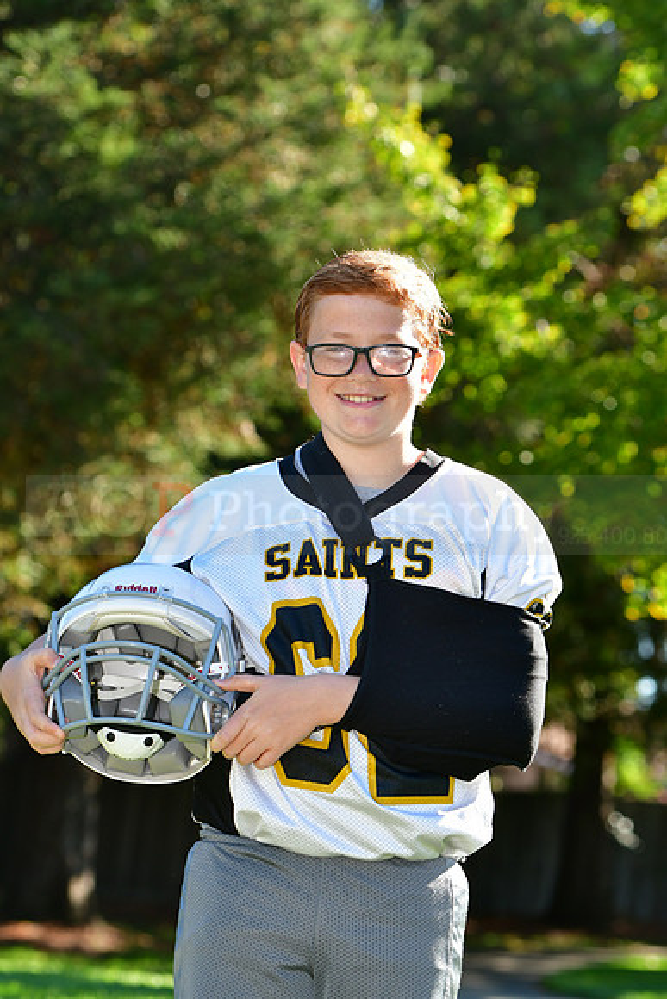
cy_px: 500
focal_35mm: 142
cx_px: 334
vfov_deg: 14.4
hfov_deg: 9.6
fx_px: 3958
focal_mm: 95
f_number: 4.5
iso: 400
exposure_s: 1/640
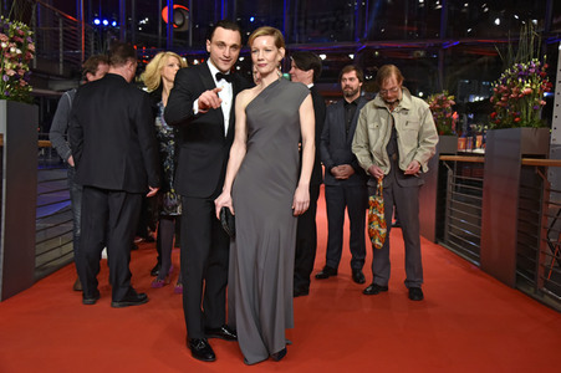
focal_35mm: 38
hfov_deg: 50.7
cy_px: 186
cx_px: 280
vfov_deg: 35.0
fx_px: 592
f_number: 5
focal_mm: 38
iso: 3200
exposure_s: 1/250
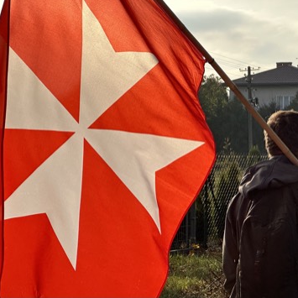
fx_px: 896
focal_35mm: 92
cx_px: 187
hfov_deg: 18.8
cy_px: 148
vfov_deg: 18.9
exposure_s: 1/637
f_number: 2.8
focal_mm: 9
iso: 32
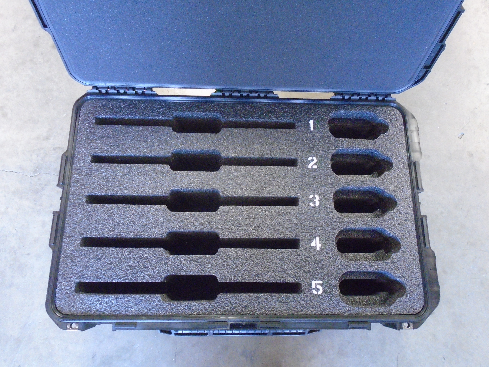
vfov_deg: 53.1
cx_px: 244
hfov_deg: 67.3
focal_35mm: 26
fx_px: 367
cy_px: 184
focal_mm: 4.6
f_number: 3.2
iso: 800
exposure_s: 1/30
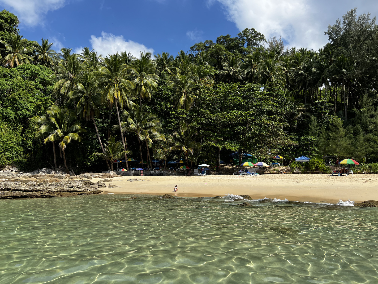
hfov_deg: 67.3
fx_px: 284
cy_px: 142
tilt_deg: +7.9
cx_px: 189
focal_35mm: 26
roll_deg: -0.2
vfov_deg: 53.1
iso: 50
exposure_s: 1/3831
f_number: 1.5
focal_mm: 5.7
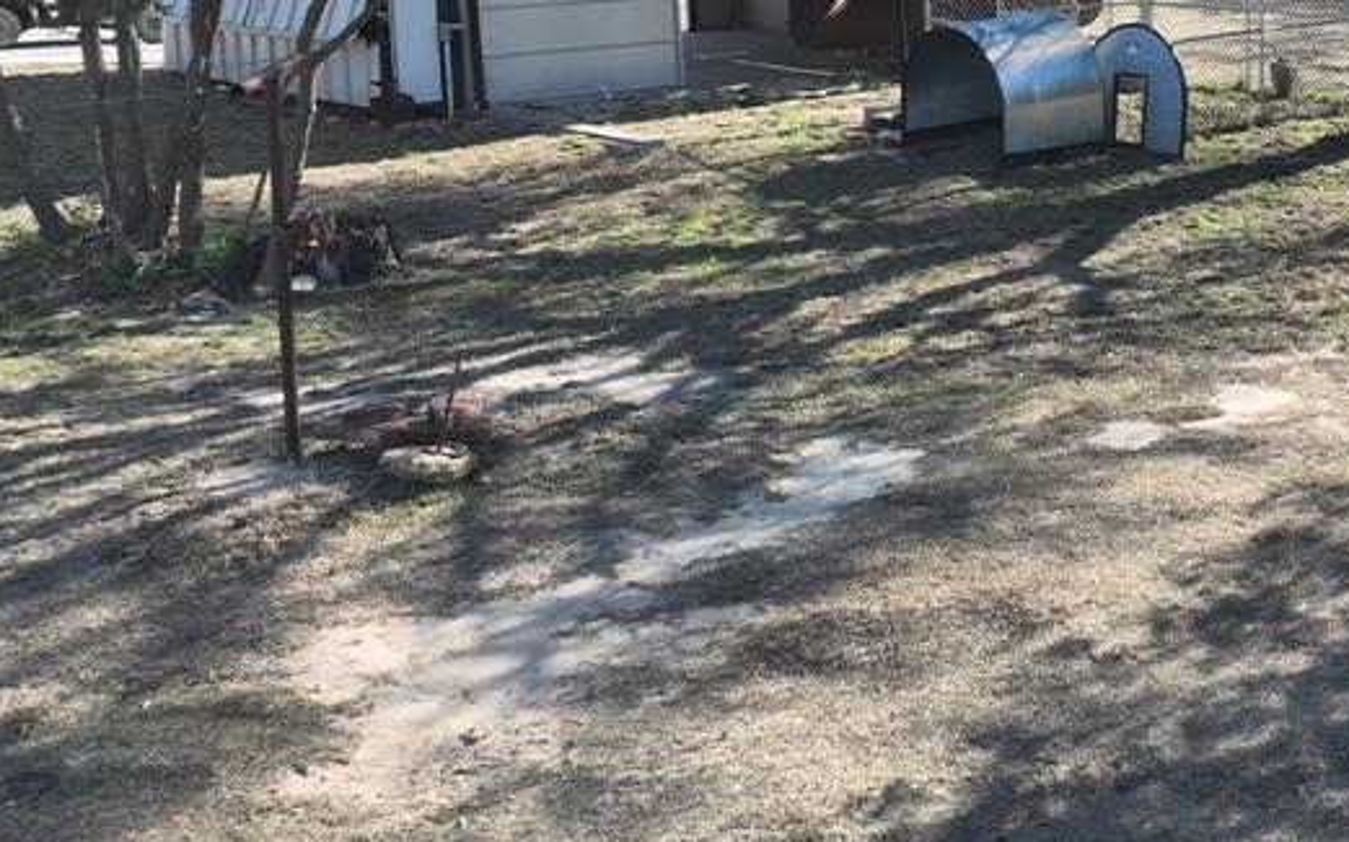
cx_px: 1178
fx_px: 1837
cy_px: 123
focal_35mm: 50
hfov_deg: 38.0
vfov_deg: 25.2
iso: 150
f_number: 2.8
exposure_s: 1/1250
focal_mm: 12.29
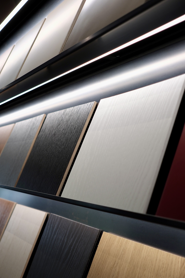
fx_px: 324
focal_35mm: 42
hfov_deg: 31.8
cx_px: 76
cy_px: 153
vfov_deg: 46.3
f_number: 2
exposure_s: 1/170
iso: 125
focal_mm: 23
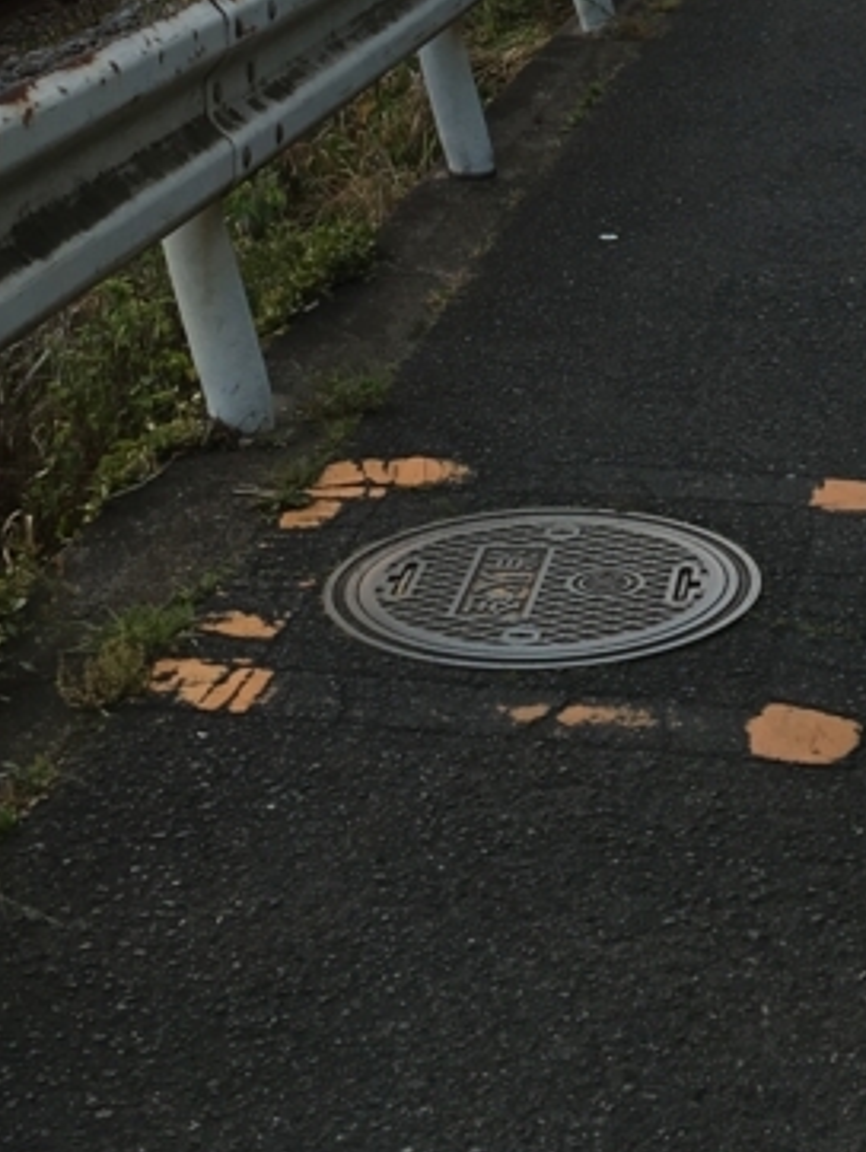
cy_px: -347
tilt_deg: -4.7
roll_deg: -0.1
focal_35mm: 82
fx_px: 2732
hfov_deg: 17.9
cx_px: 653
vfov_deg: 21.5
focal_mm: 4.15
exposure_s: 1/126
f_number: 2.2
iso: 25
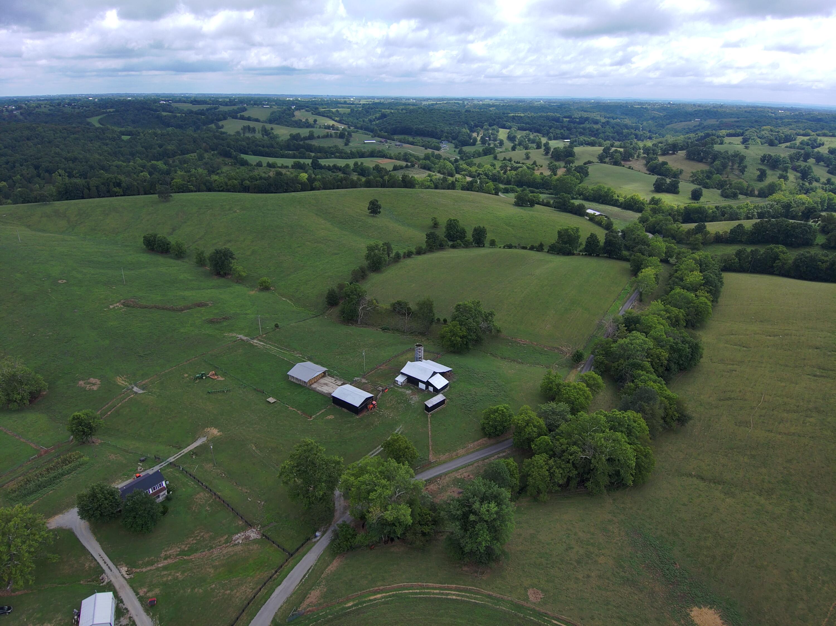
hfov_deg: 79.0
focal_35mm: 21
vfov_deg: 63.4
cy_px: 313
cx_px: 418
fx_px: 507
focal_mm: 3.7
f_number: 2.8
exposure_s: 1/961
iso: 100
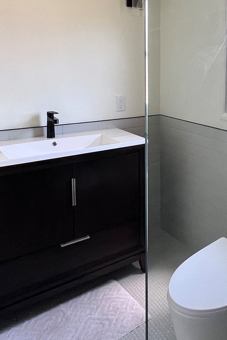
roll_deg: -1.4
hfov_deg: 37.9
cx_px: 211
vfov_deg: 56.9
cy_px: 103
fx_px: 302
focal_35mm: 32
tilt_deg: -6.1
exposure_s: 1/99
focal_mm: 1.57
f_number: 1.8
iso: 160
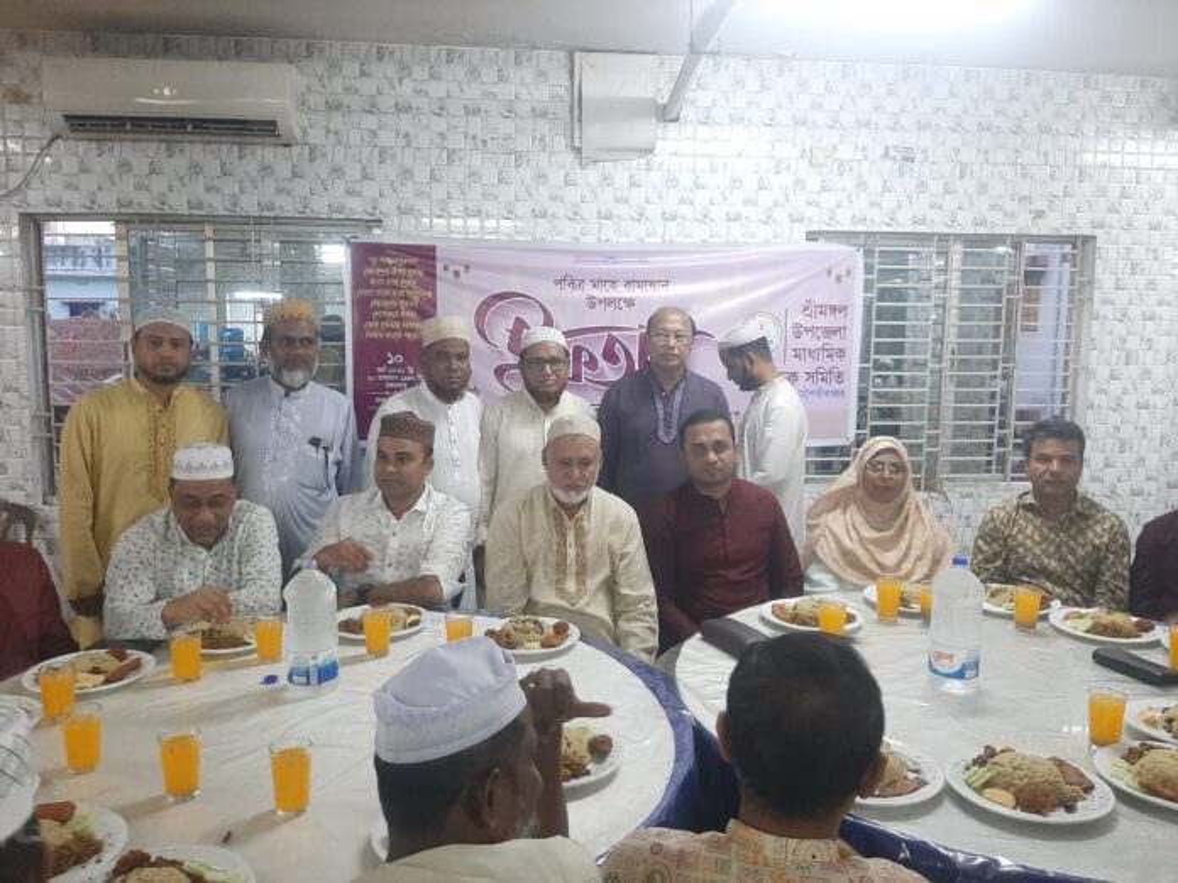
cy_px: 442
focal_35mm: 26
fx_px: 885
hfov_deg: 67.3
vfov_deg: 53.1
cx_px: 589
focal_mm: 3.93
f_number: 1.7
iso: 200
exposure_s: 1/25
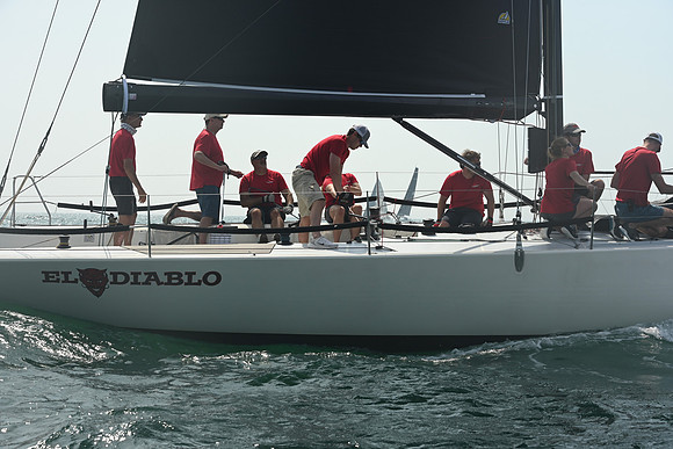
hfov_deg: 28.8
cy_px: 224
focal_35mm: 70
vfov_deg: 19.5
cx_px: 336
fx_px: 1309
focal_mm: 70
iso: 320
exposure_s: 1/1250
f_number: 8
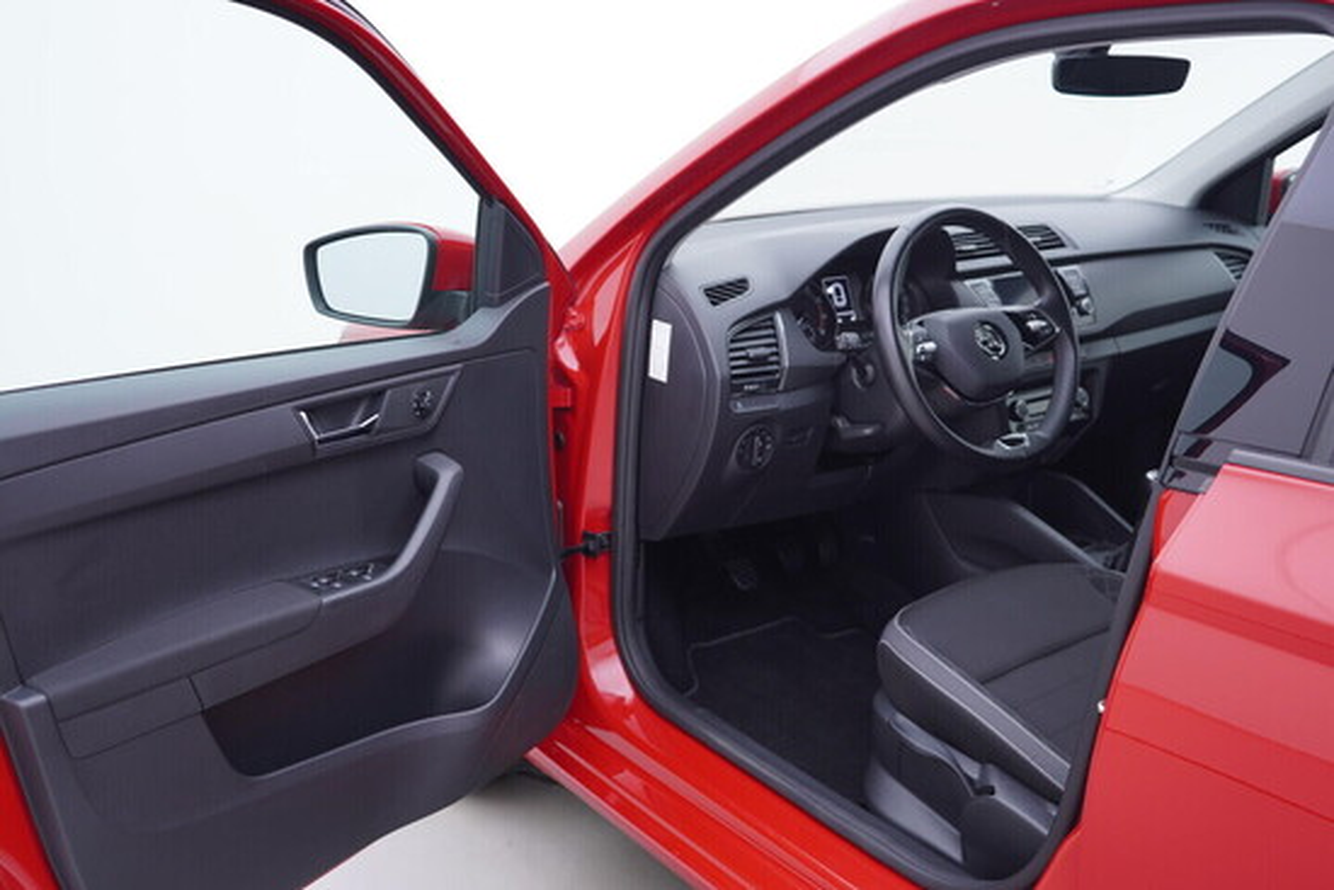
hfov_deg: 53.1
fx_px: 1334
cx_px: 667
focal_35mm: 36
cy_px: 445
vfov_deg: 36.9
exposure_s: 1/40
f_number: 2.8
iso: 125
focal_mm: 24
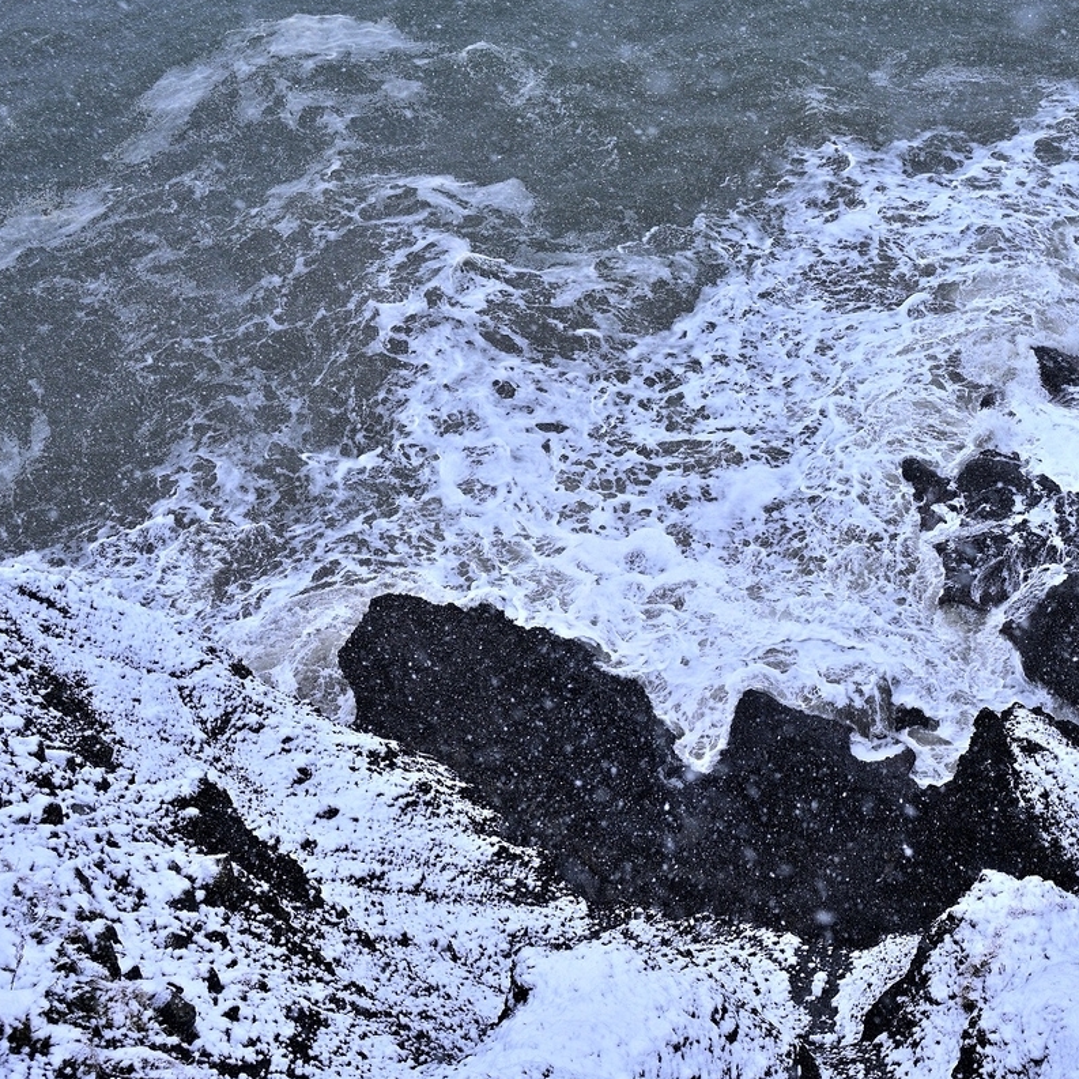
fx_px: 1904
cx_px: 706
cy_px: 543
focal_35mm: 54
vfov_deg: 31.6
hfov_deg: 31.4
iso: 200
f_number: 8
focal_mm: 42
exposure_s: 1/200
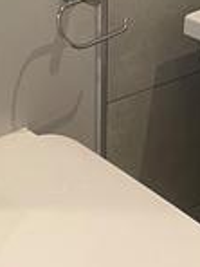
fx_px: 1040
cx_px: -103
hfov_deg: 10.6
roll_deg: +2.1
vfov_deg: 13.3
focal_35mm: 135
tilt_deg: -10.2
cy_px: -198
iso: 80
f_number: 1.6
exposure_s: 1/50
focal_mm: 5.1
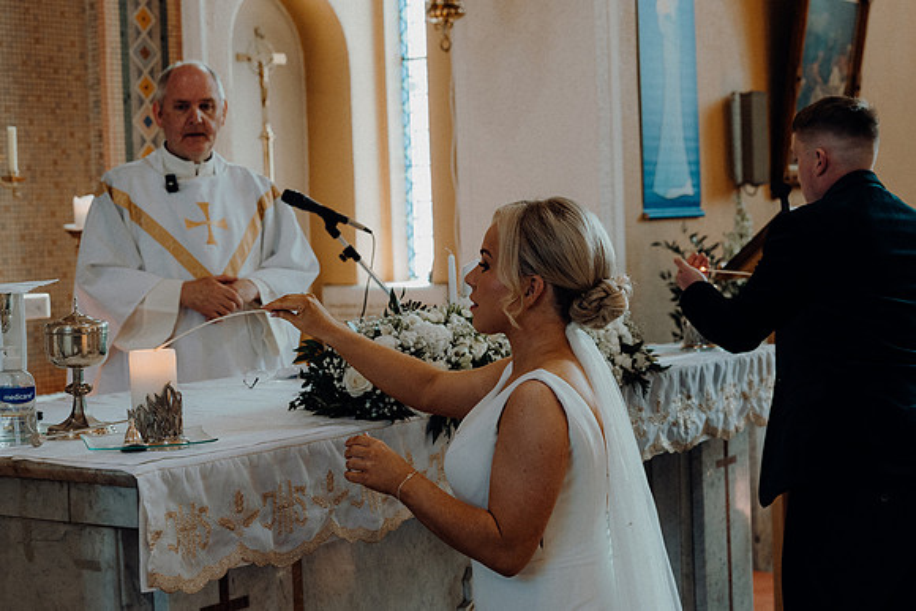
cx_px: 458
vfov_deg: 20.3
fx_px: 1706
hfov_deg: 30.1
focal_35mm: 67
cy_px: 306
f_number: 3.5
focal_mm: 45
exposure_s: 1/200
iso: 1250
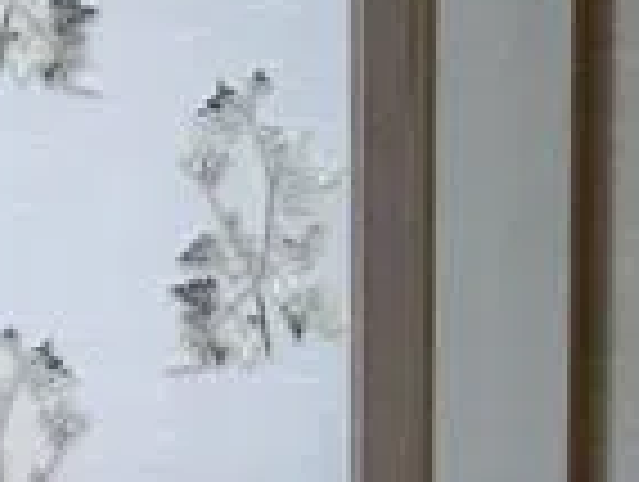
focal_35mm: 196
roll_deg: -2.4
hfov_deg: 8.7
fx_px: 3624
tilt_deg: -4.5
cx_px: 1760
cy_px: 203
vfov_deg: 7.6
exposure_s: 1/8
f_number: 2.2
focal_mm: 4.15
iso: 160
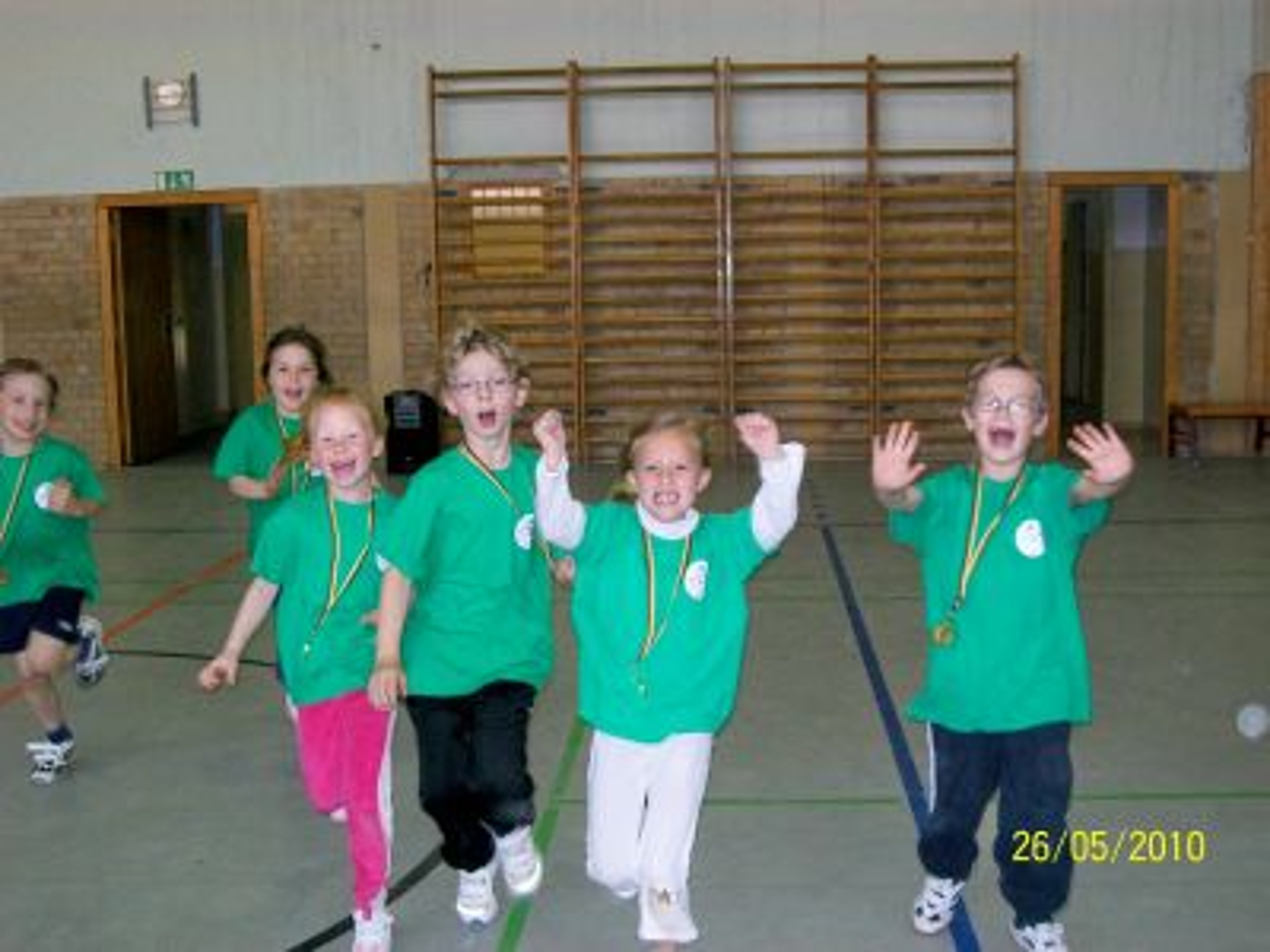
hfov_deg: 44.8
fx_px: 1541
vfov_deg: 34.3
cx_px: 635
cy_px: 476
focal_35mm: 42
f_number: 3.1
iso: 200
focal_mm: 7.6
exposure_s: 1/160
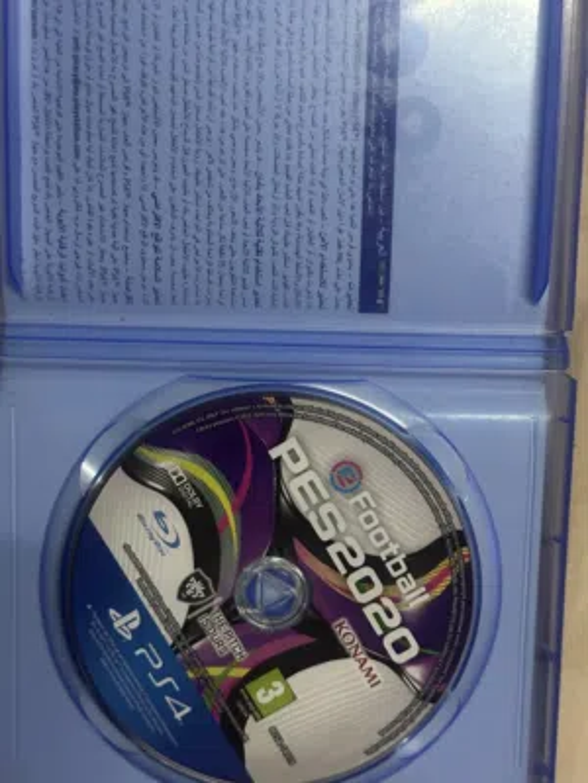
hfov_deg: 30.3
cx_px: 294
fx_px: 1087
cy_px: 392
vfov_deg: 39.7
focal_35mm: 48
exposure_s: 1/25
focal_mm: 6.86
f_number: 1.78
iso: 640
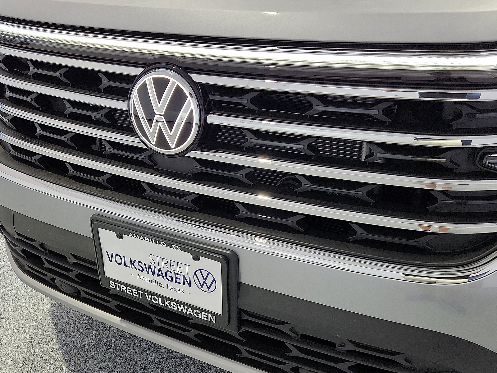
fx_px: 330
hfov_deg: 73.9
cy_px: 186
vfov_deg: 58.9
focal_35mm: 23
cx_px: 248
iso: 78
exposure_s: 1/50
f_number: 1.8
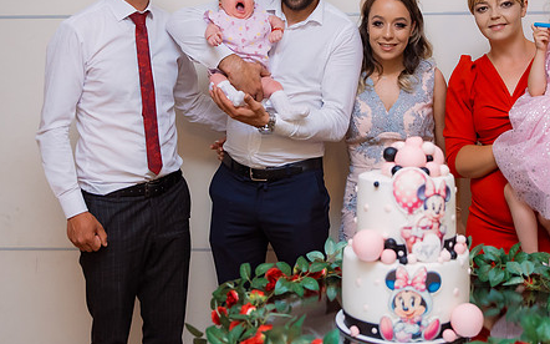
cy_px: 105
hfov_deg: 35.0
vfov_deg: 22.2
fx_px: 869
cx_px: 321
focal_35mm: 58
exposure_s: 1/125
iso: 1250
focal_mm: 35
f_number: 2.8
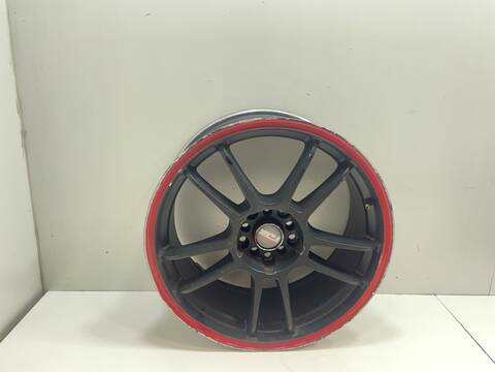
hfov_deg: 67.3
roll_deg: -1.2
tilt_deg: -14.1
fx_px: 372
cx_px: 248
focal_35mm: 26
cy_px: 186
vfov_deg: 53.1
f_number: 1.6
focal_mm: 4.2
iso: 320
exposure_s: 1/50
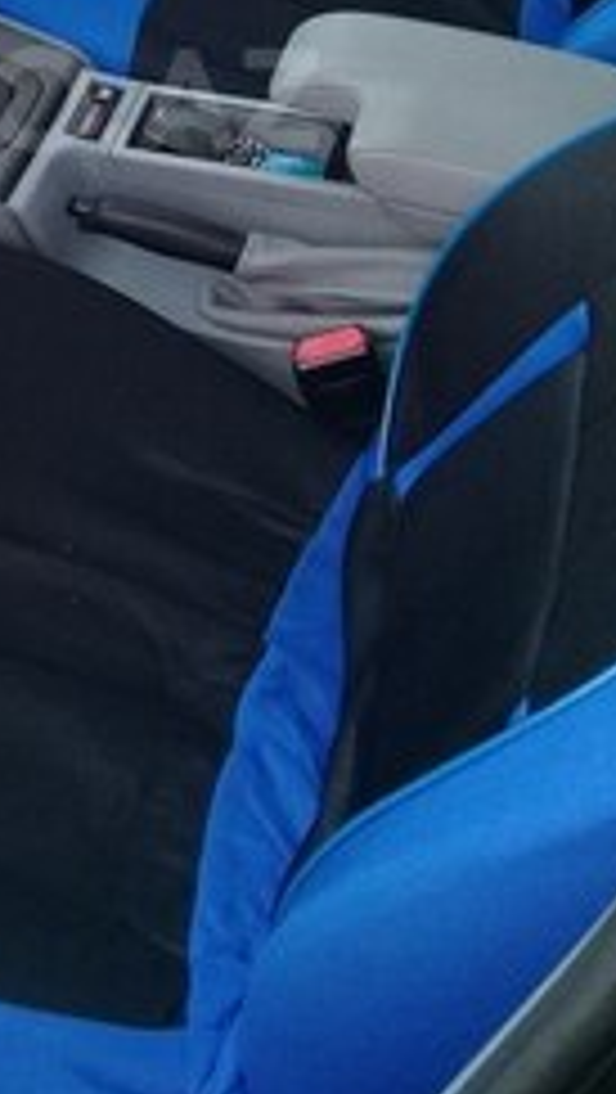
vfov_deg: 29.2
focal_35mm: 69
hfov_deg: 17.0
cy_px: 99
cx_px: -27
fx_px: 2000
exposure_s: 1/33
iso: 80
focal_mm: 3.3
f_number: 2.2
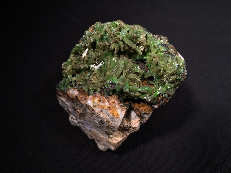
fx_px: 194
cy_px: 86
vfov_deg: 48.2
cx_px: 116
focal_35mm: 29
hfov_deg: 61.7
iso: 32
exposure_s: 1/120
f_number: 2.2
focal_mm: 4.15
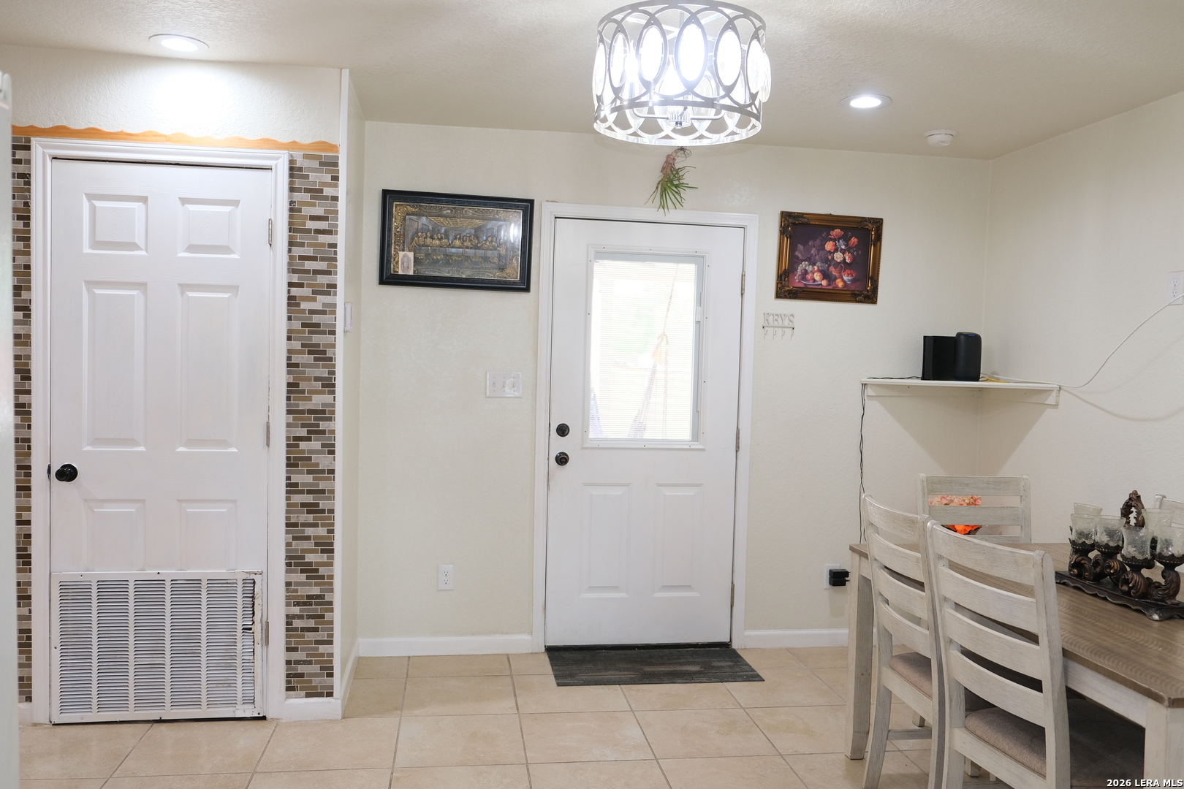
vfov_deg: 47.9
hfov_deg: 67.4
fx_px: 888
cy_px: 394
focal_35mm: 27
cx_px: 592
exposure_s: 1/60
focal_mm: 18
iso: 640
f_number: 2.8
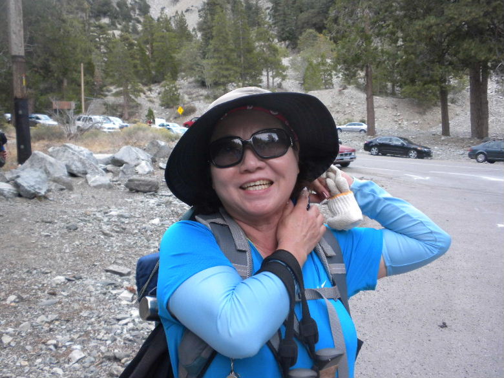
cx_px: 252
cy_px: 189
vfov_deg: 38.7
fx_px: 539
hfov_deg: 50.1
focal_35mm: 37
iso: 200
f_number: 3.5
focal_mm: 6.6
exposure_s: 1/213
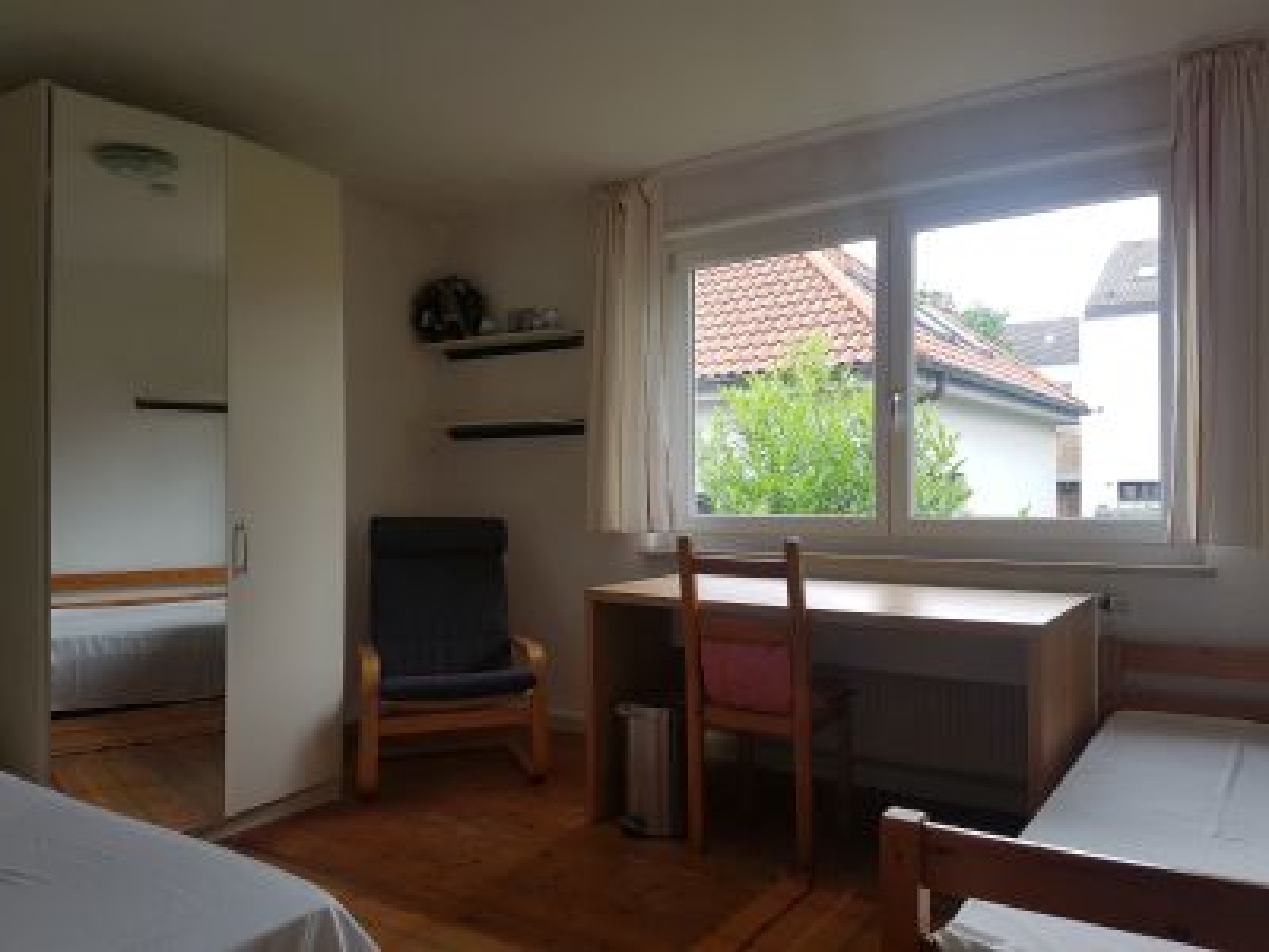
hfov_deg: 67.3
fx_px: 953
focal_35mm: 26
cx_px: 634
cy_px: 476
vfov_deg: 53.1
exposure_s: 1/163
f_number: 1.7
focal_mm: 4.2
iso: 50
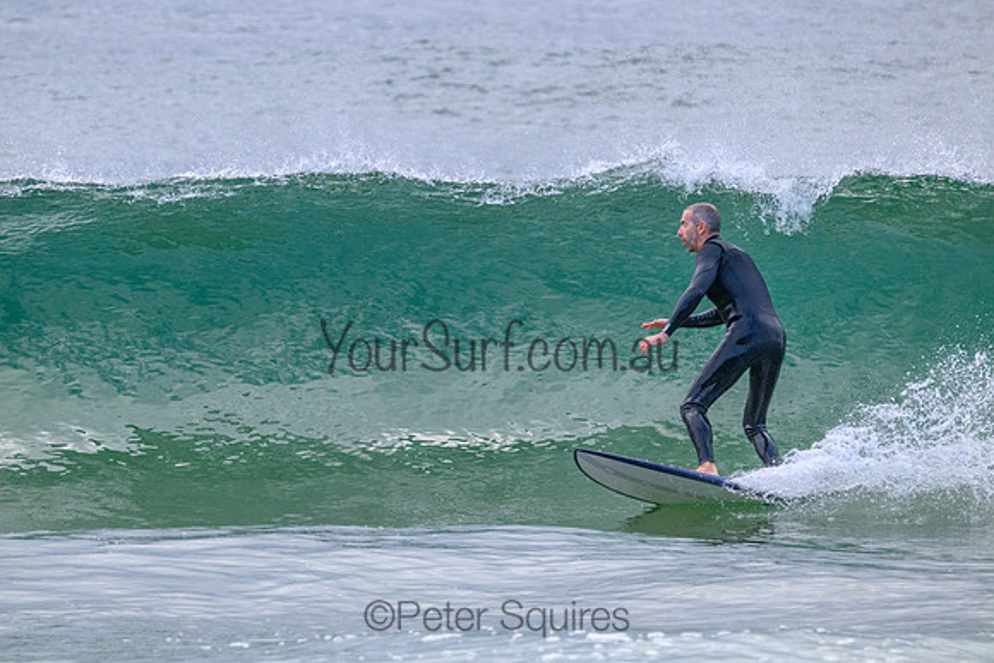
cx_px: 497
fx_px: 14913
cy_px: 332
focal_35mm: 540
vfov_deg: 2.5
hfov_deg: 3.8
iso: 4000
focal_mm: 540
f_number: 11
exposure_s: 1/1600
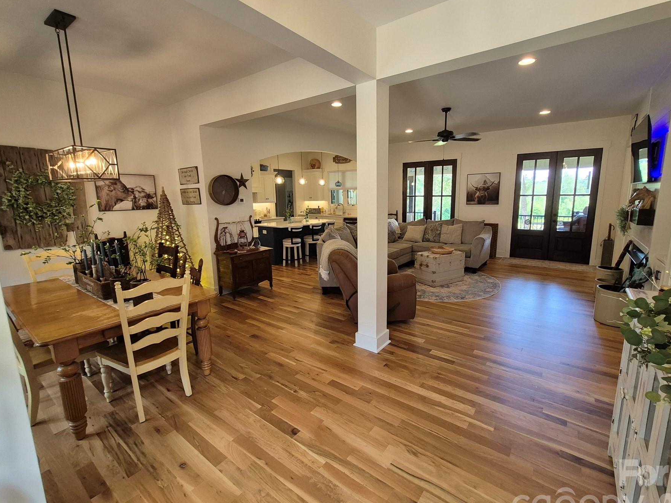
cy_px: 243
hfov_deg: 98.1
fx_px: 291
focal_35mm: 15
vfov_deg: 81.7
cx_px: 353
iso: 125
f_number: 2.2
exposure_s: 1/60
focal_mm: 1.74
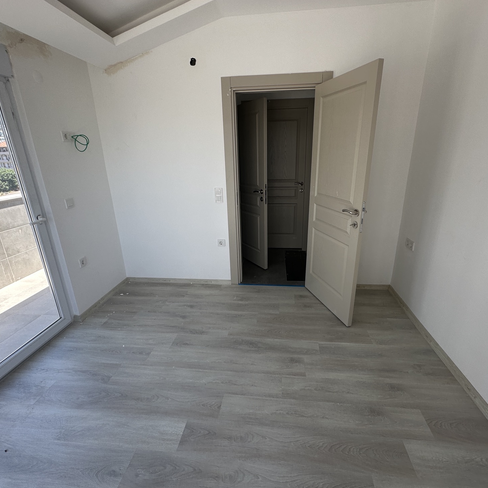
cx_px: 252
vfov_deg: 84.0
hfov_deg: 83.9
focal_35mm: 17
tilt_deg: -19.1
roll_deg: +1.2
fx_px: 271
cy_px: 245
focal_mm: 2.22
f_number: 2.2
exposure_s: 1/193
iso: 40
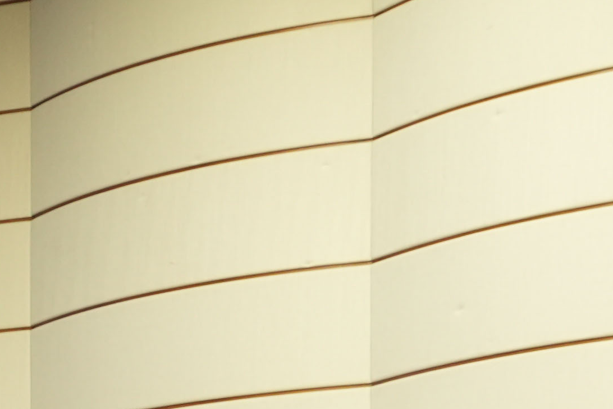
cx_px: -309
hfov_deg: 12.7
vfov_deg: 8.2
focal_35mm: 154
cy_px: 1010
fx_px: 2622
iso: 1000
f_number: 5.6
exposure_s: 1/125
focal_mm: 24
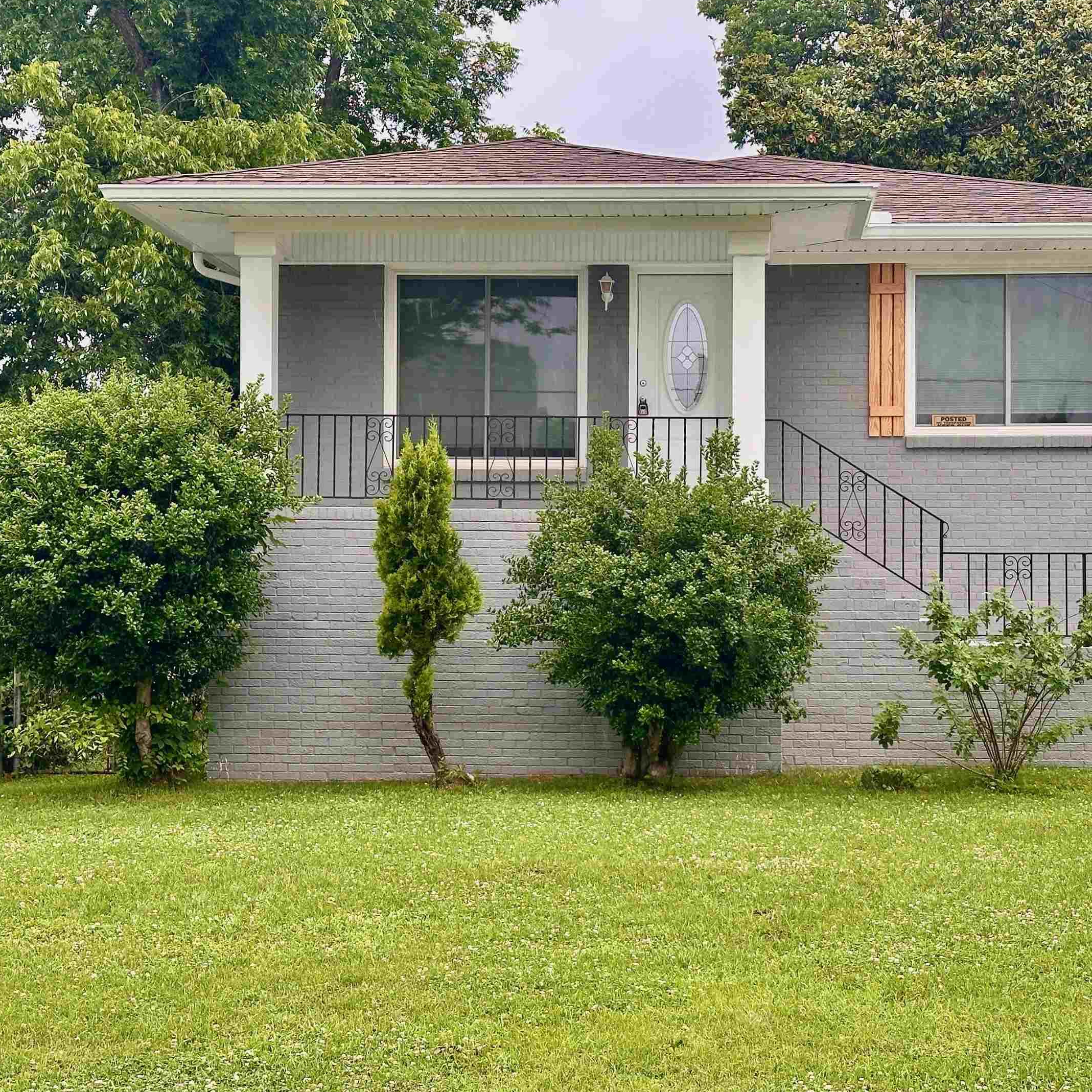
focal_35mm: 61
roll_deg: +0.0
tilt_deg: +2.6
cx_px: 675
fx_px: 2177
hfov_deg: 28.1
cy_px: 541
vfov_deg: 28.2
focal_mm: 6.86
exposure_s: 1/236
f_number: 1.78
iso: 64
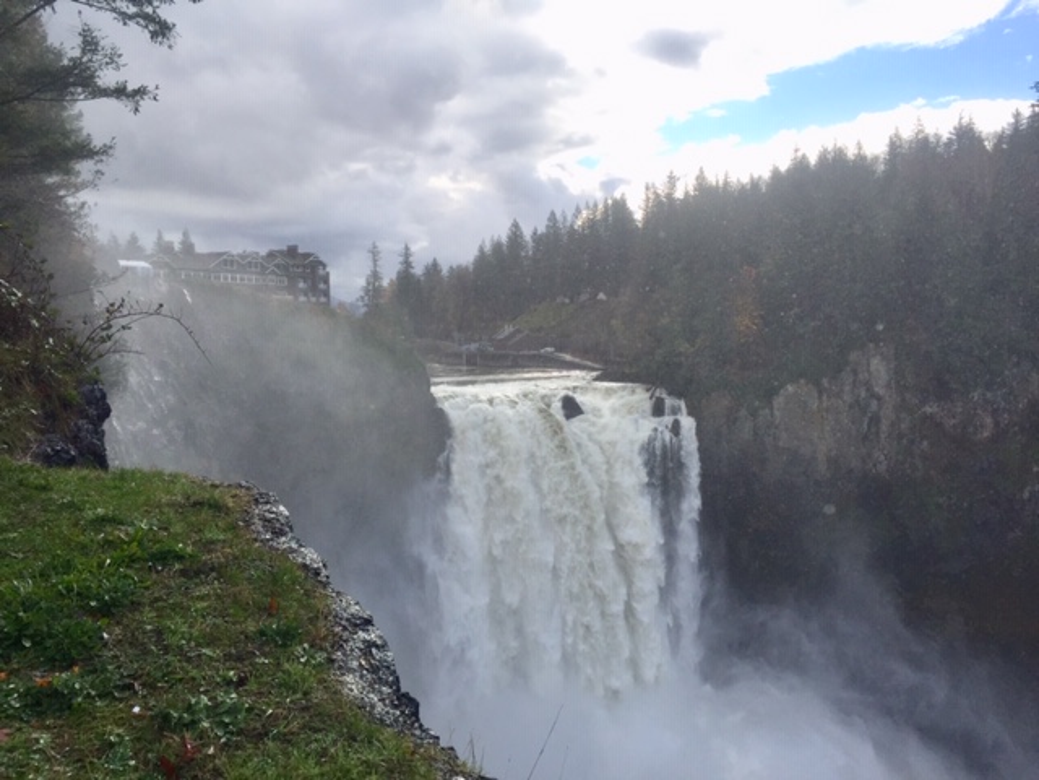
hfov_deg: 61.7
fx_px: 870
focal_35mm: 29
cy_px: 390
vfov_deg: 48.2
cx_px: 520
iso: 32
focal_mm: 4.15
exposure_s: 1/1721
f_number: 2.2
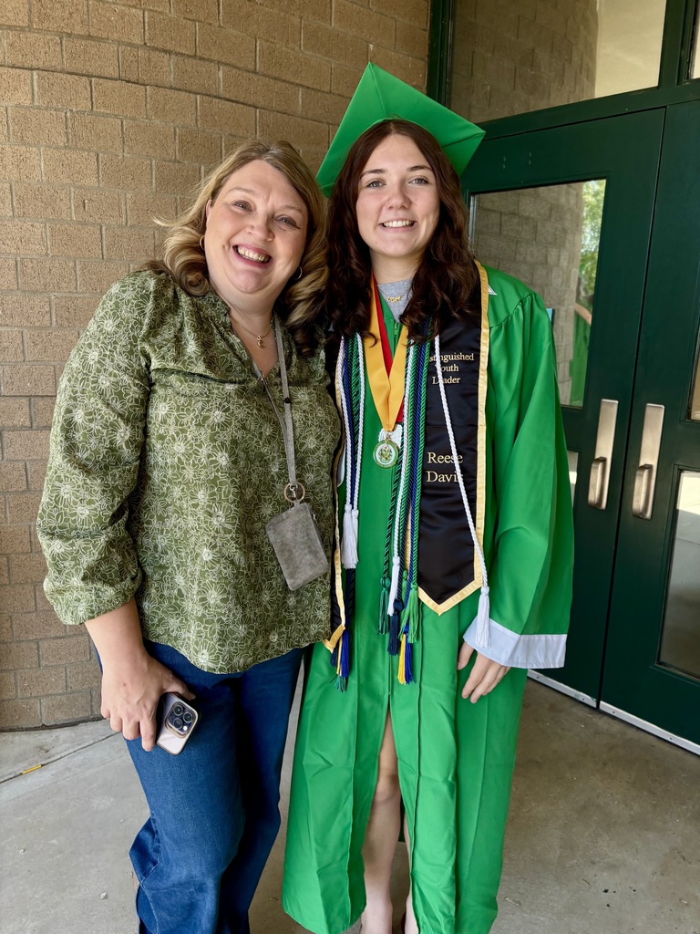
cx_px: 350
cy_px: 467
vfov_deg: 67.3
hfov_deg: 53.1
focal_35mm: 26
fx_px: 701
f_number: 1.6
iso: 50
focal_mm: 5.96
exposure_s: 1/294
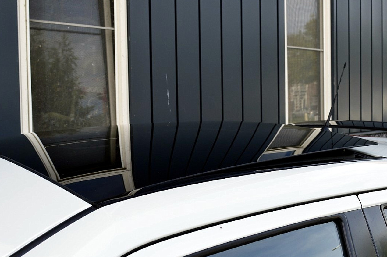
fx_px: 462
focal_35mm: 43
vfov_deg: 31.1
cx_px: 197
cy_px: 126
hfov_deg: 45.5
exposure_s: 1/160
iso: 400
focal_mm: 26
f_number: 10
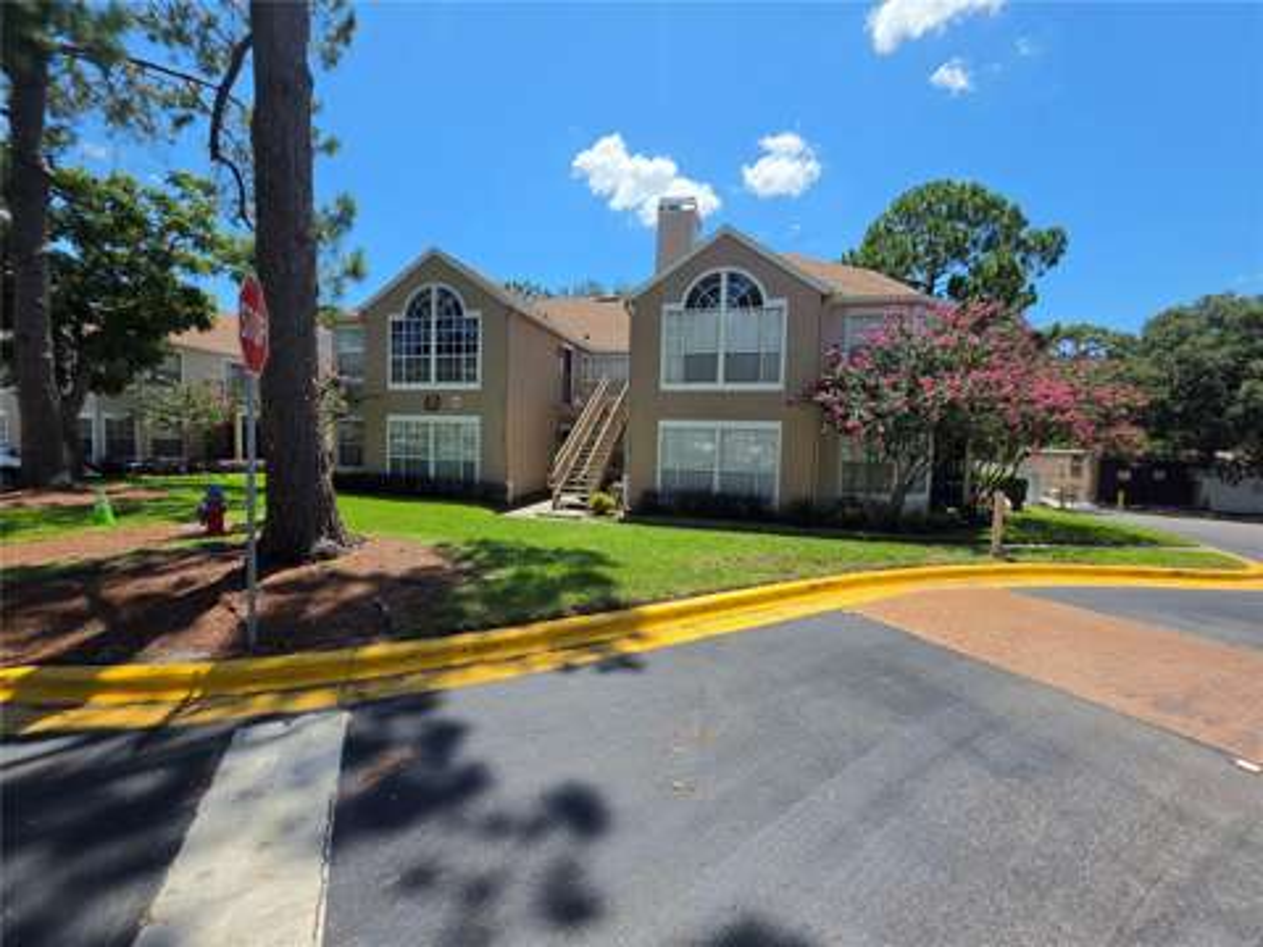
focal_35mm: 13
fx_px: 474
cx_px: 632
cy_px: 474
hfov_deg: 106.2
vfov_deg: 89.9
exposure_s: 1/1718
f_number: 1.9
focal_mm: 2.2
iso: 32
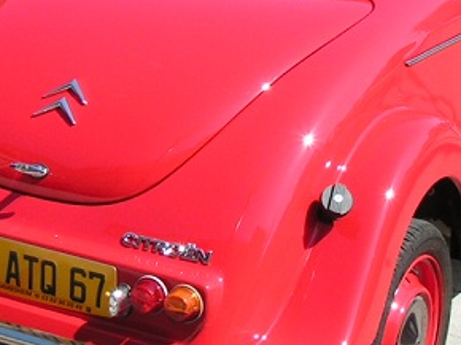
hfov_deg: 18.7
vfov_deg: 14.0
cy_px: 62
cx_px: 307
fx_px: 1397
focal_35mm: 105
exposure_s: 1/250
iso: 50
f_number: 5.6
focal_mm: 5.8
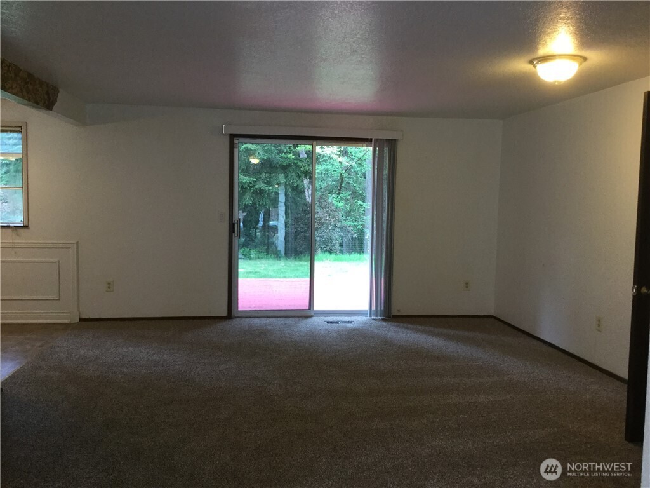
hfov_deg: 58.4
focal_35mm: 31
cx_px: 325
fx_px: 582
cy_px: 244
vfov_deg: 45.4
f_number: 2.4
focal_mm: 3.3
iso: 80
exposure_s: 1/30
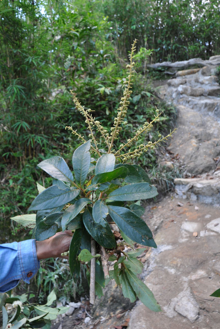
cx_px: 111
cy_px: 164
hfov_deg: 40.5
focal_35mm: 33
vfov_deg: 57.9
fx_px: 298
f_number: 4
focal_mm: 21
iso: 400
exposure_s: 1/15
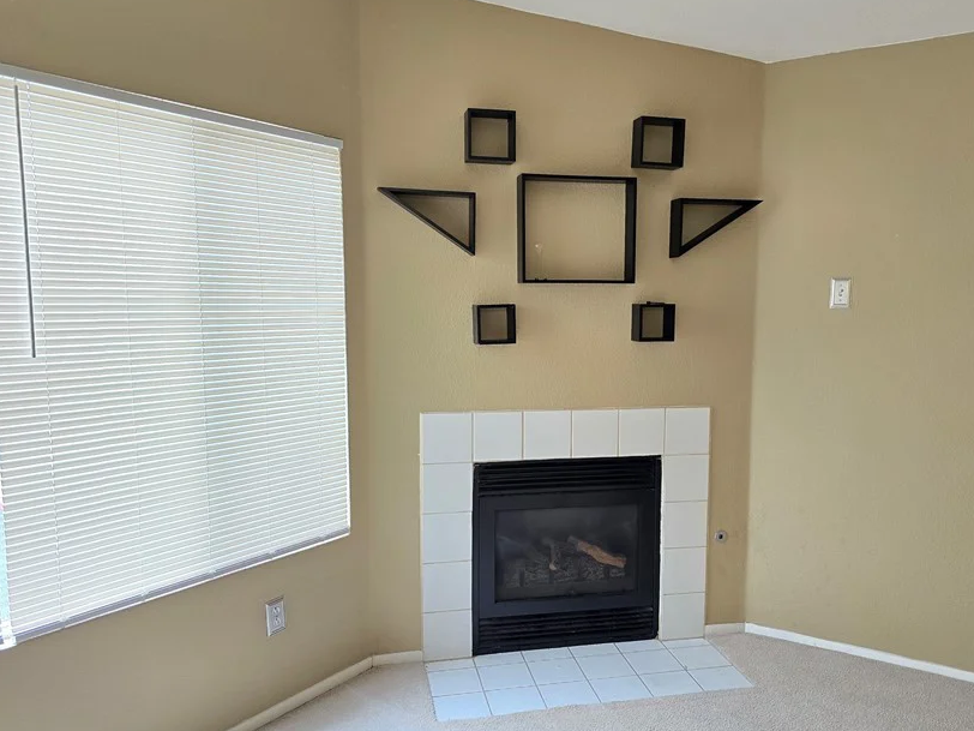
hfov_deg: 61.5
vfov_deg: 48.2
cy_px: 387
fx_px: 816
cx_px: 535
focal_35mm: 29
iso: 200
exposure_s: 1/120
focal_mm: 6.3
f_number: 1.7
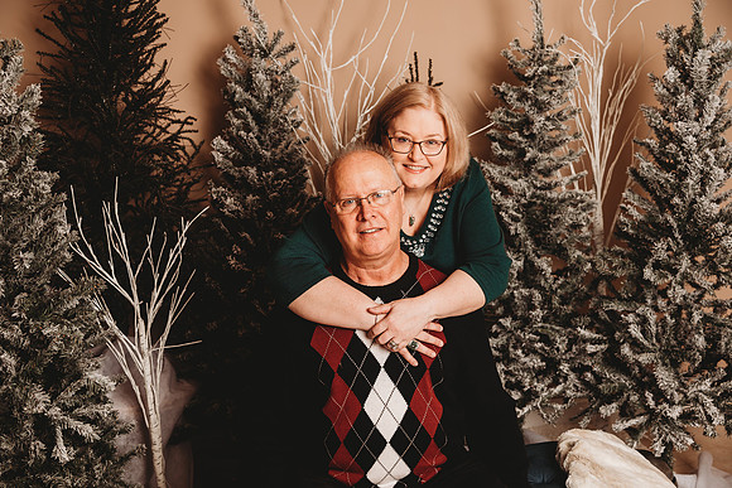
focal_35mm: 44
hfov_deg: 44.5
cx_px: 366
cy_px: 244
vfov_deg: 30.5
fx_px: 895
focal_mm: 44
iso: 100
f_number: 4
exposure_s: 1/160
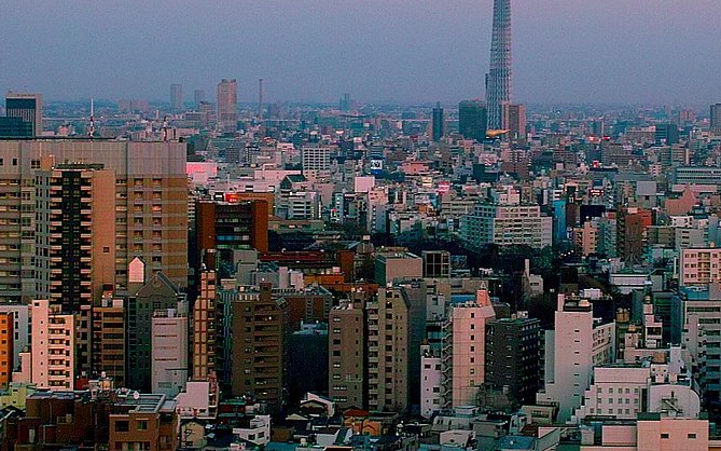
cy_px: 157
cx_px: 484
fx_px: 2515
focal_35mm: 128
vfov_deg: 10.2
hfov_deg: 16.3
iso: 200
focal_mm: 24.2
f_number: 5.6
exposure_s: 1/40
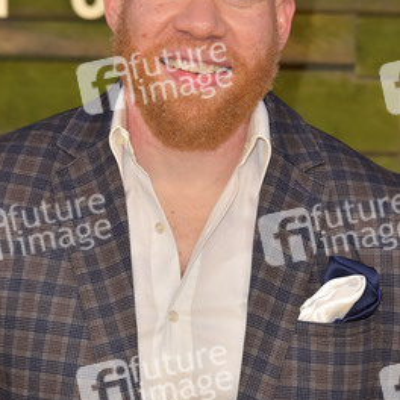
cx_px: 199
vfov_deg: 9.1
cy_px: 155
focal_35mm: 193
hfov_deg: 9.1
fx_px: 2523
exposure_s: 1/250
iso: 320
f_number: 7.1
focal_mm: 150
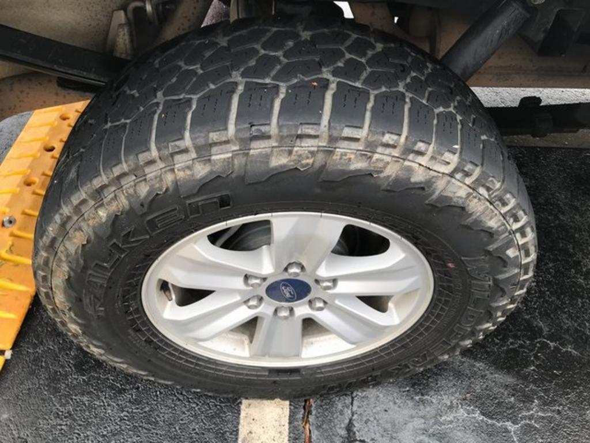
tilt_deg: -46.8
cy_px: 222
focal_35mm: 28
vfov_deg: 49.7
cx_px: 295
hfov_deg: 63.4
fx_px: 477
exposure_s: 1/248
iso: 20
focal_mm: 3.99
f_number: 1.8
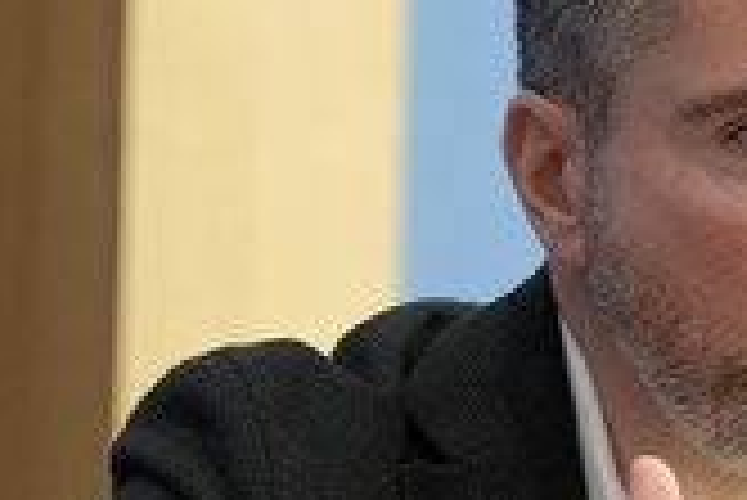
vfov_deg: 2.5
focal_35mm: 542
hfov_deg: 3.8
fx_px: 11256
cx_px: 713
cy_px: 270
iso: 3200
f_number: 5.6
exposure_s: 1/640
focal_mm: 200
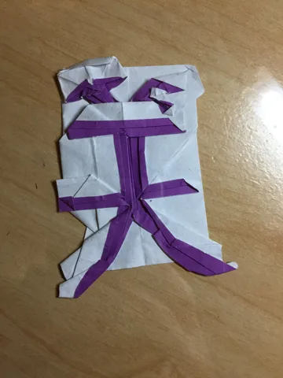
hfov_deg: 48.2
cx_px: 142
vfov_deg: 61.7
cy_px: 189
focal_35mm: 29
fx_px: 316
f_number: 2.2
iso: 40
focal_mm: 4.15
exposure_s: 1/30
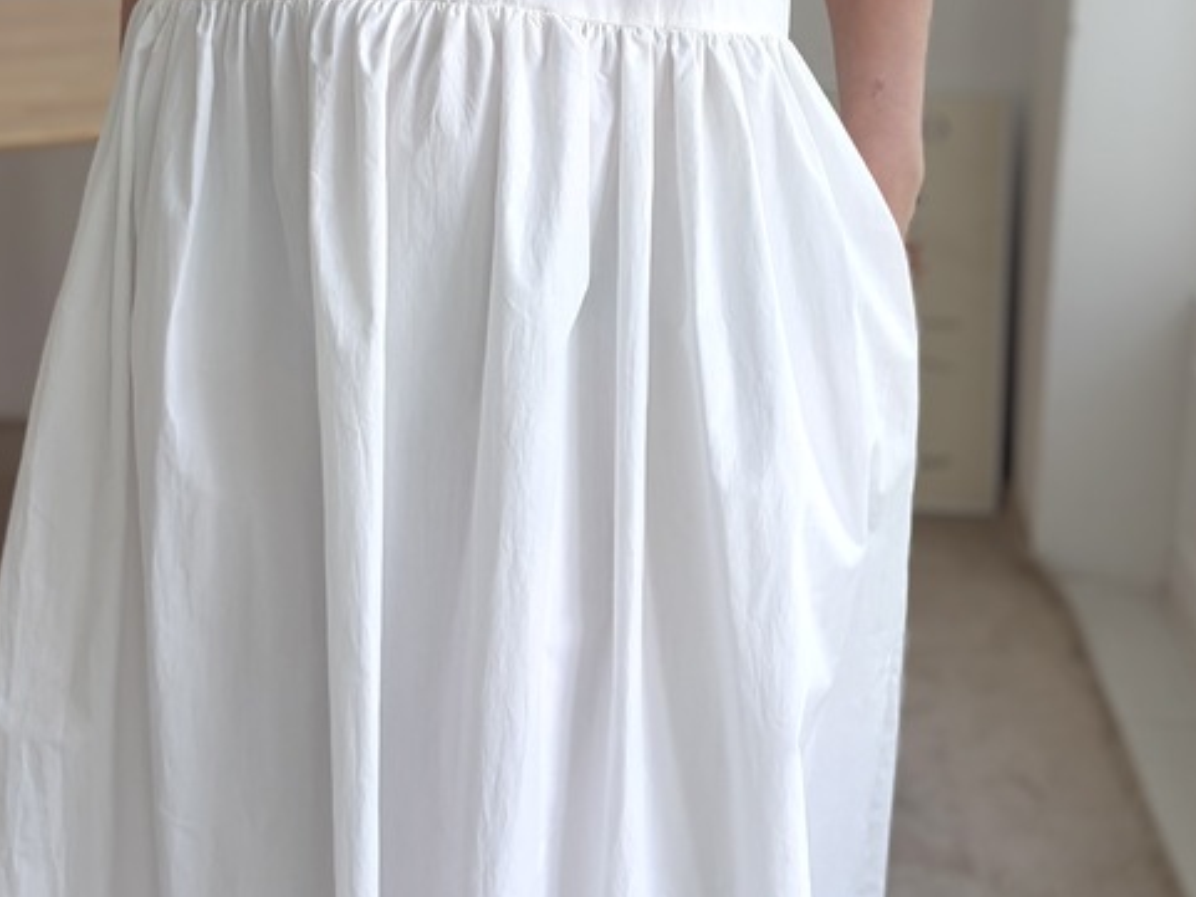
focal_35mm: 54
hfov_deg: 35.4
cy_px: 201
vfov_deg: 26.6
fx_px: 1866
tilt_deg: -15.8
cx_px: 475
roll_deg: +0.4
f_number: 1.6
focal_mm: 5.96
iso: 50
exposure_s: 1/122
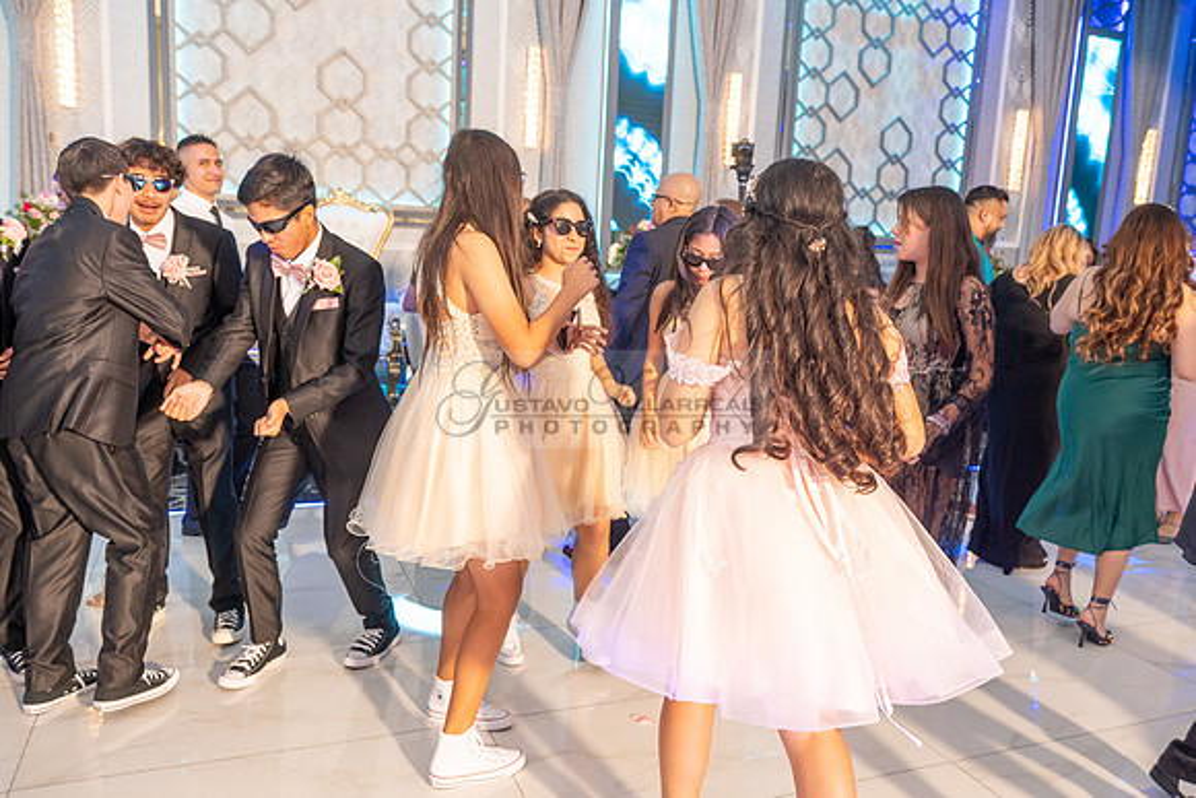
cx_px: 598
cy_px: 399
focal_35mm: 29
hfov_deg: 63.6
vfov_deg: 45.0
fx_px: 964
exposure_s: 1/160
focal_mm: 29
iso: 1000
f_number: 4.5
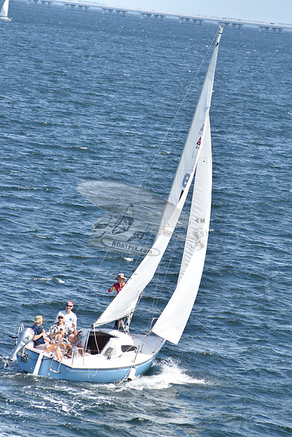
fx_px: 3556
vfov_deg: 7.0
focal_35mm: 292
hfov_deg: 4.7
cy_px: 218
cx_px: 146
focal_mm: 195
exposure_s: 1/1000
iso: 400
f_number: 9.5
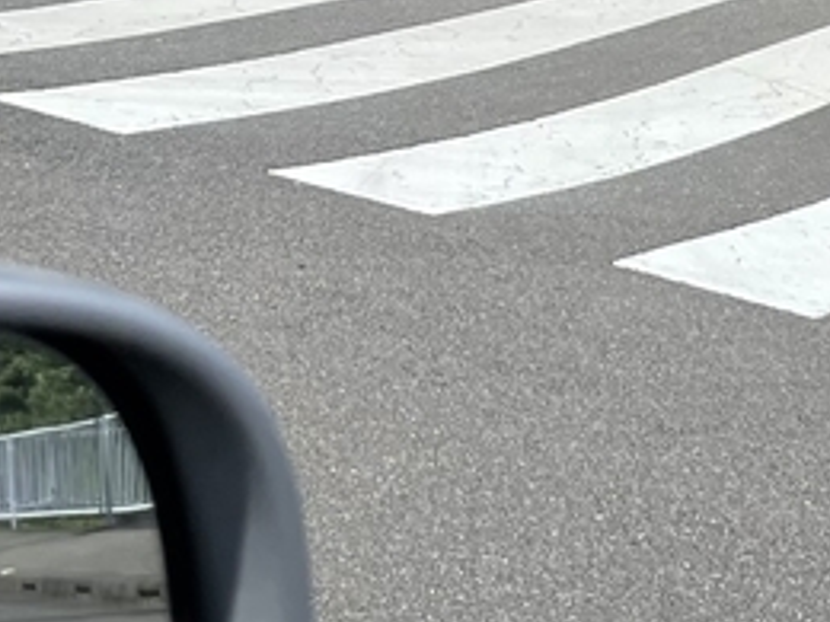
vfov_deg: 12.1
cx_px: 374
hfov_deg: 16.4
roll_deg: -0.6
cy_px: -99
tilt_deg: -5.9
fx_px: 2877
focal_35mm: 120
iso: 32
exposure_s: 1/2817
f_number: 1.6
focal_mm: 4.2
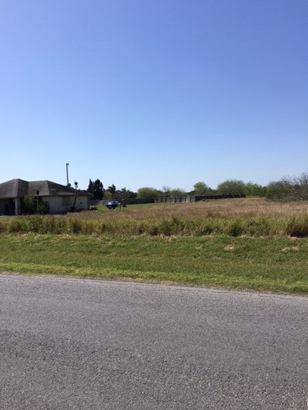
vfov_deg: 61.7
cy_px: 205
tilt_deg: +0.7
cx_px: 154
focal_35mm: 29
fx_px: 344
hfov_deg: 48.2
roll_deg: +3.2
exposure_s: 1/1972
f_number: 2.2
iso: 25
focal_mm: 4.15
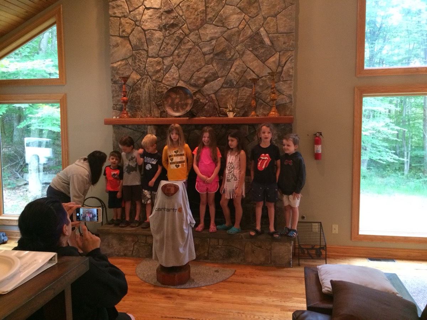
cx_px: 214
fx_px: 358
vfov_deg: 48.2
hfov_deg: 61.7
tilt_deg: -4.4
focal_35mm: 29
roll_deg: +0.7
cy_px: 160
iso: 320
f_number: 2.2
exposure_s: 1/30
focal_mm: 4.15
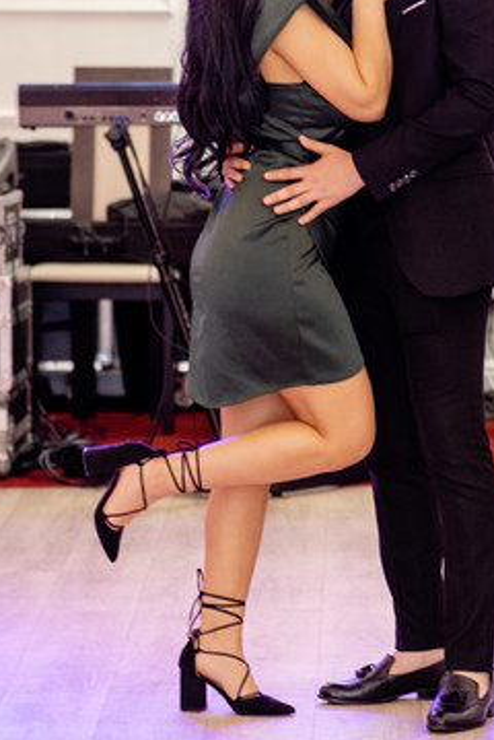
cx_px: 341
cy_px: 247
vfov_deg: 9.0
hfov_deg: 6.0
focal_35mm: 228
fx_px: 4684
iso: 1000
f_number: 2
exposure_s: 1/200
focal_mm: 85
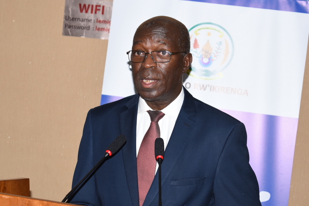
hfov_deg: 21.7
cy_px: 99
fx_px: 807
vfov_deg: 14.5
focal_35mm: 94
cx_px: 146
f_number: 5.6
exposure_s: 1/60
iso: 400
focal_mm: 52
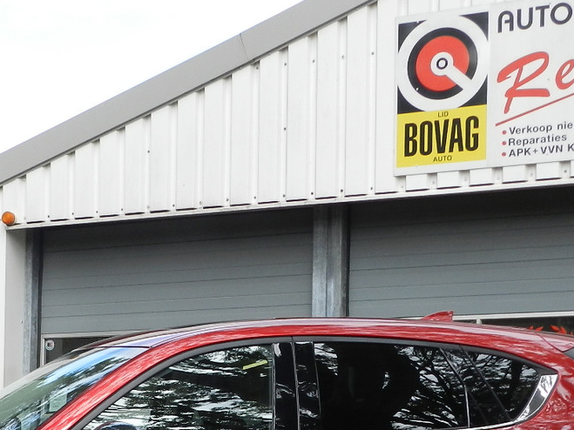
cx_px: 165
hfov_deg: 23.4
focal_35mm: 83
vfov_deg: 17.3
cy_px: 453
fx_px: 1376
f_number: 4
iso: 160
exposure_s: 1/250
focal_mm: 6.7
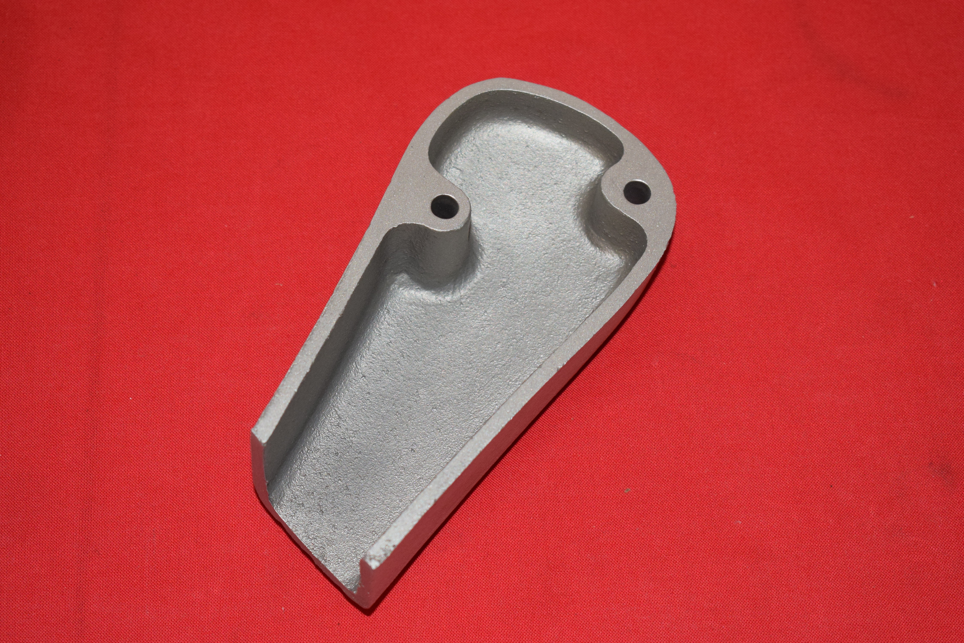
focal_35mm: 82
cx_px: 482
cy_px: 322
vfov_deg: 16.6
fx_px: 2210
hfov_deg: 24.6
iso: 1250
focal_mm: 55
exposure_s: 1/200
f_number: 5.6
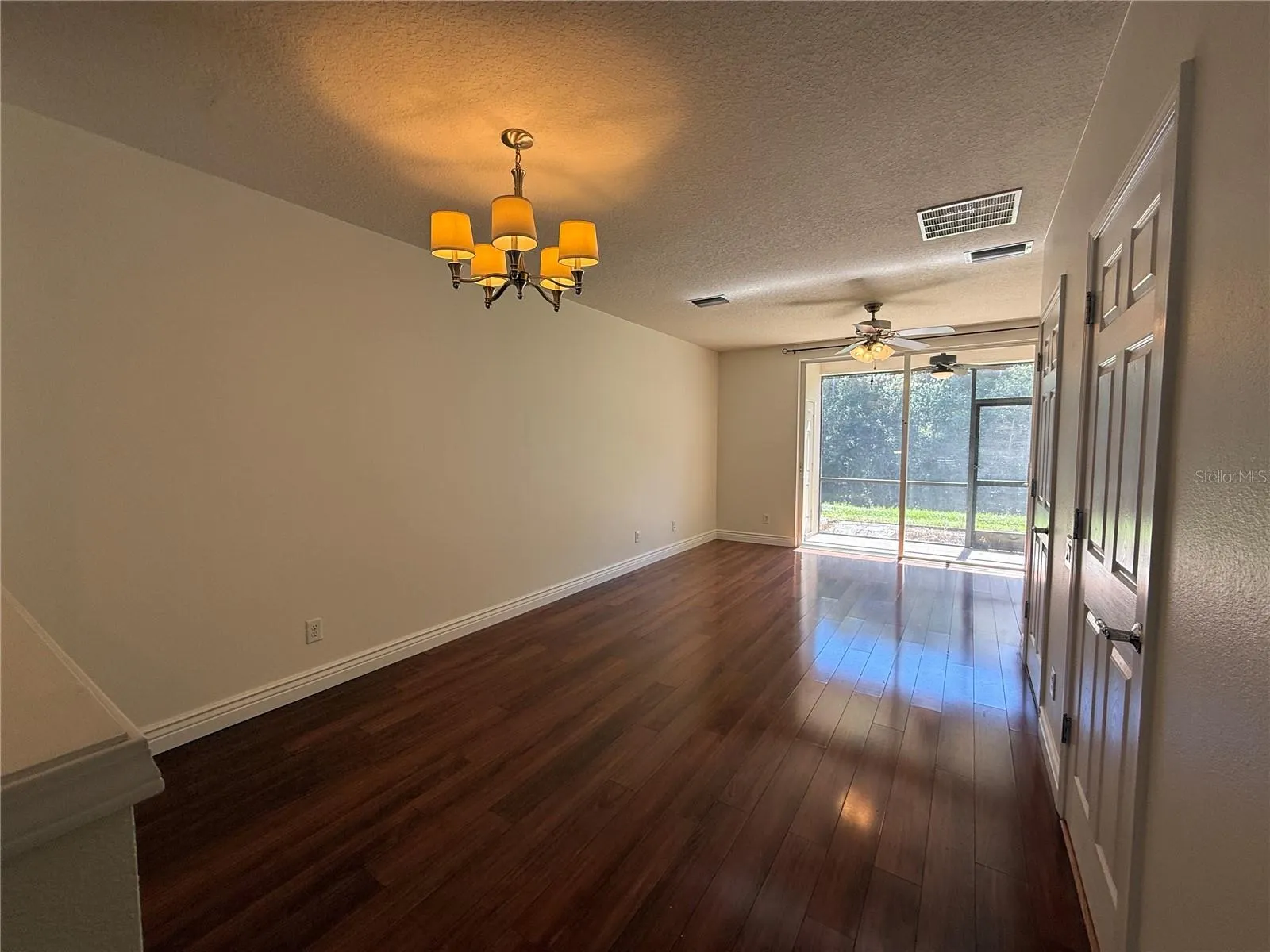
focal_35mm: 14
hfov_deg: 102.1
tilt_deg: -2.8
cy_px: 476
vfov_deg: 85.7
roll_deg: -0.4
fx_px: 514
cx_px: 635
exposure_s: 1/120
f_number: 2.2
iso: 64
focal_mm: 2.22
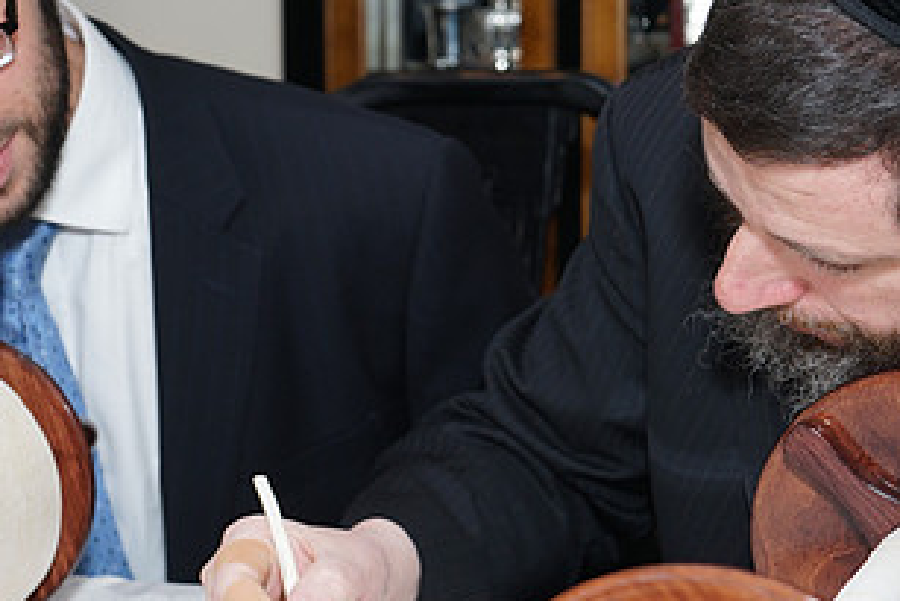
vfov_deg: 15.7
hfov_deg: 23.4
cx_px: 405
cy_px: 262
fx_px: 2176
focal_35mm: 87
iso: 320
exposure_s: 1/80
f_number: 5.6
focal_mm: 46
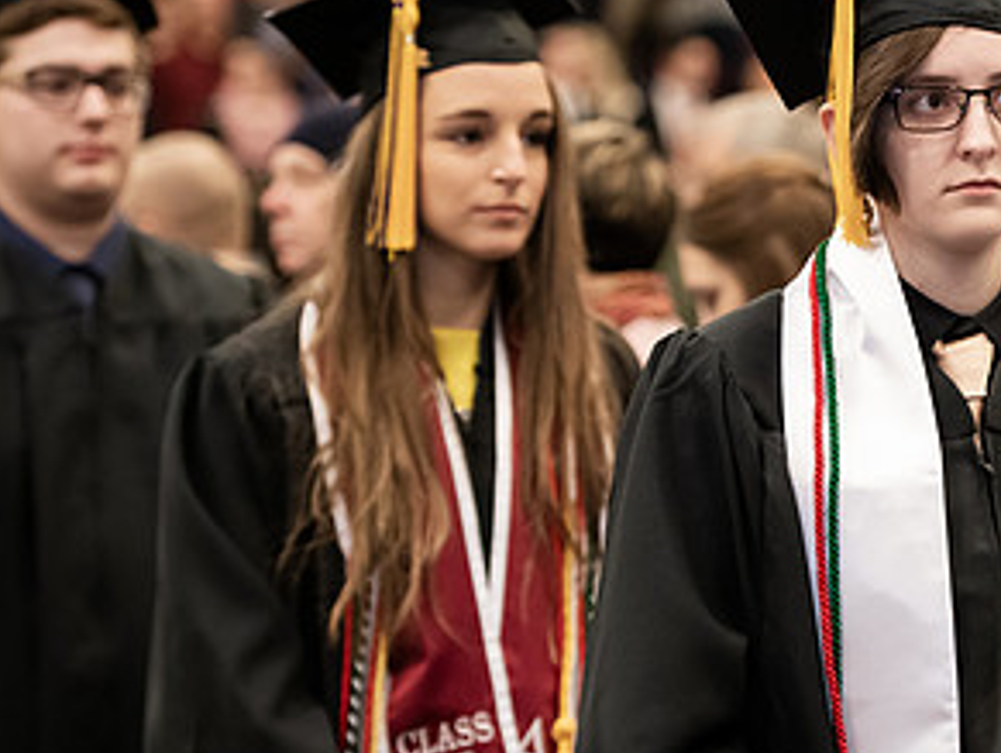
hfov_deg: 9.8
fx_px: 5820
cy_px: 339
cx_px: 991
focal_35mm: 201
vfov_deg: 7.4
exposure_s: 1/200
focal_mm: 105
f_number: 3.2
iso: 2000
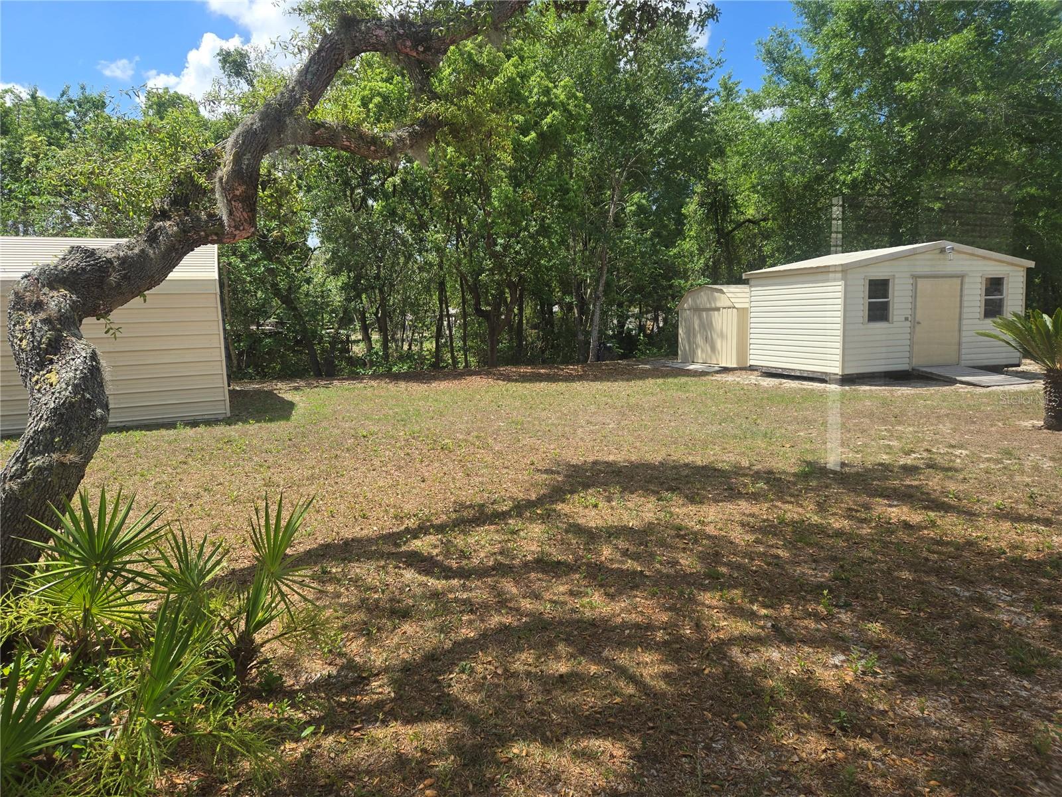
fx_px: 706
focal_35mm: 23
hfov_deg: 73.9
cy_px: 398
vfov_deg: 58.9
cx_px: 531
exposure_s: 1/633
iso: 25
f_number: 1.8
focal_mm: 5.4
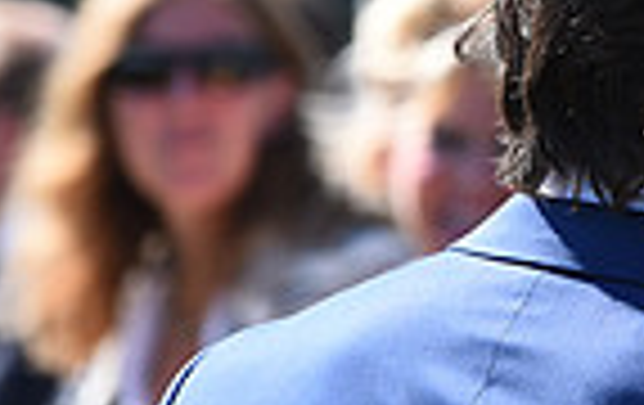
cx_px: 1297
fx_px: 9426
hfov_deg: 3.9
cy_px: 144
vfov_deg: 2.5
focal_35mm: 536
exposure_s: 1/1250
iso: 220
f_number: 4
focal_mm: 130
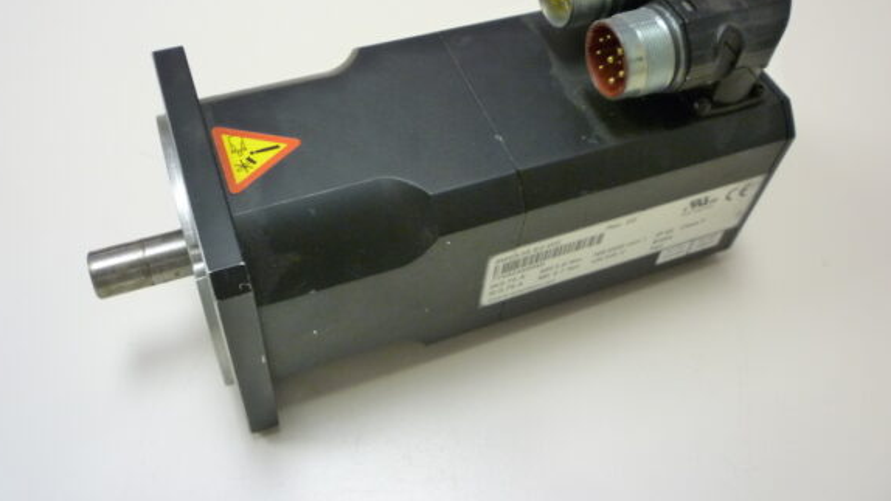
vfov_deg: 35.4
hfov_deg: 59.5
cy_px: 181
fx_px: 780
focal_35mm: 33
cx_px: 444
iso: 400
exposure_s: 1/15
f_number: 3.3
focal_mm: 5.2
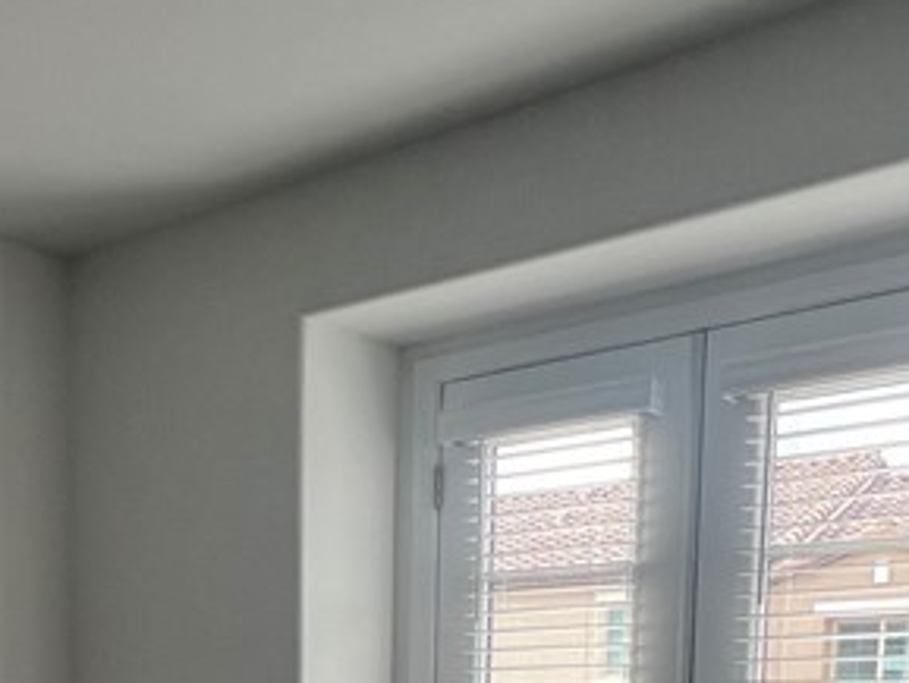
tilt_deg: -8.1
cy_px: 862
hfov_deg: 37.6
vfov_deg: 27.1
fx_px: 1208
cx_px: 41
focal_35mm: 46
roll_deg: +0.5
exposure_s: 1/99
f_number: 1.8
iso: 50
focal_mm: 1.57
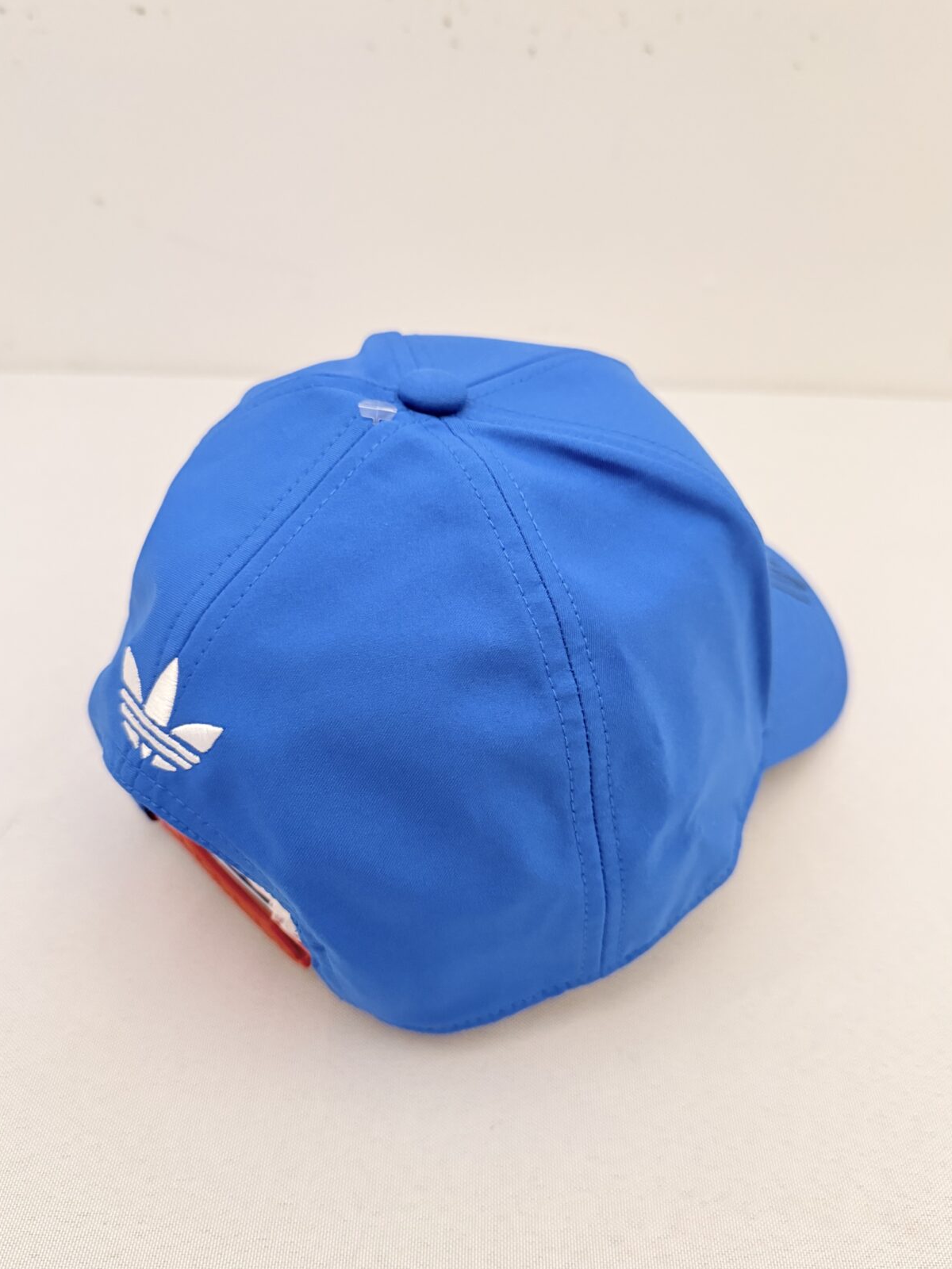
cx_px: 463
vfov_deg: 65.3
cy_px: 649
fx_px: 990
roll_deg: -2.9
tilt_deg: -37.6
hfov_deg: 51.3
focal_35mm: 27
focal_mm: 6.76
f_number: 1.78
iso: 640
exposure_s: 1/50
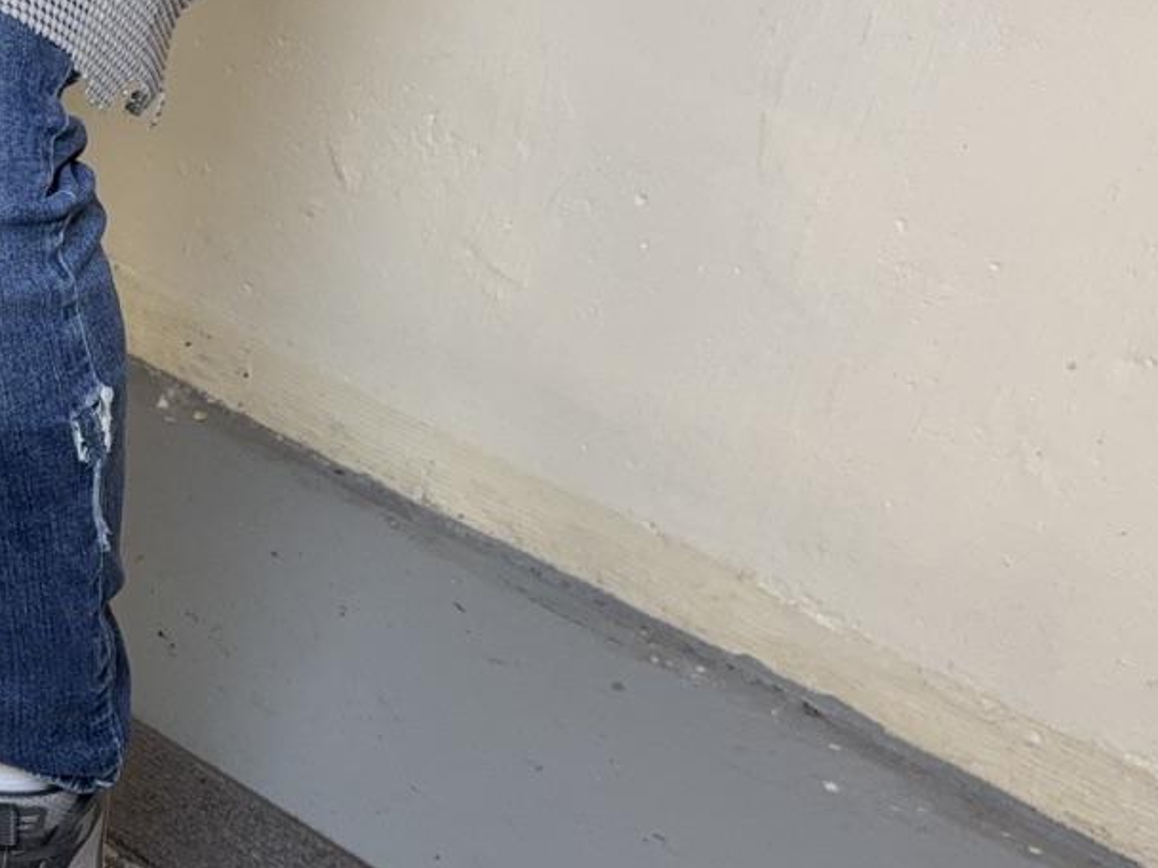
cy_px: 482
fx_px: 2375
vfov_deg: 20.7
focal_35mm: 71
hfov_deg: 25.4
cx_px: -120
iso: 125
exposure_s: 1/60
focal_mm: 6.76
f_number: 1.78
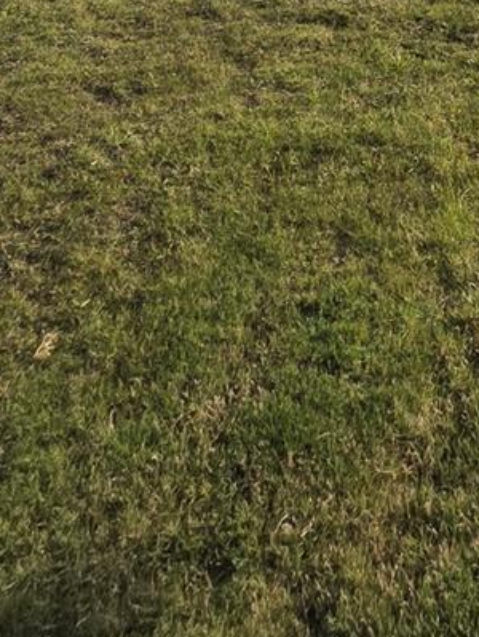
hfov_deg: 25.1
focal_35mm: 50
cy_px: -476
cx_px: 627
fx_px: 921
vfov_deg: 23.1
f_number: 2.2
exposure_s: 1/2032
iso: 50
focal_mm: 2.2
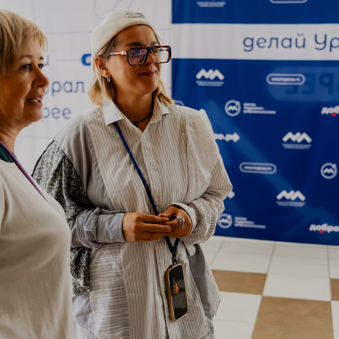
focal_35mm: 50
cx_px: 198
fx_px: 554
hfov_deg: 33.9
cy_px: 175
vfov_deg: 34.0
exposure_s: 1/160
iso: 1250
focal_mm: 33
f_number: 2.8
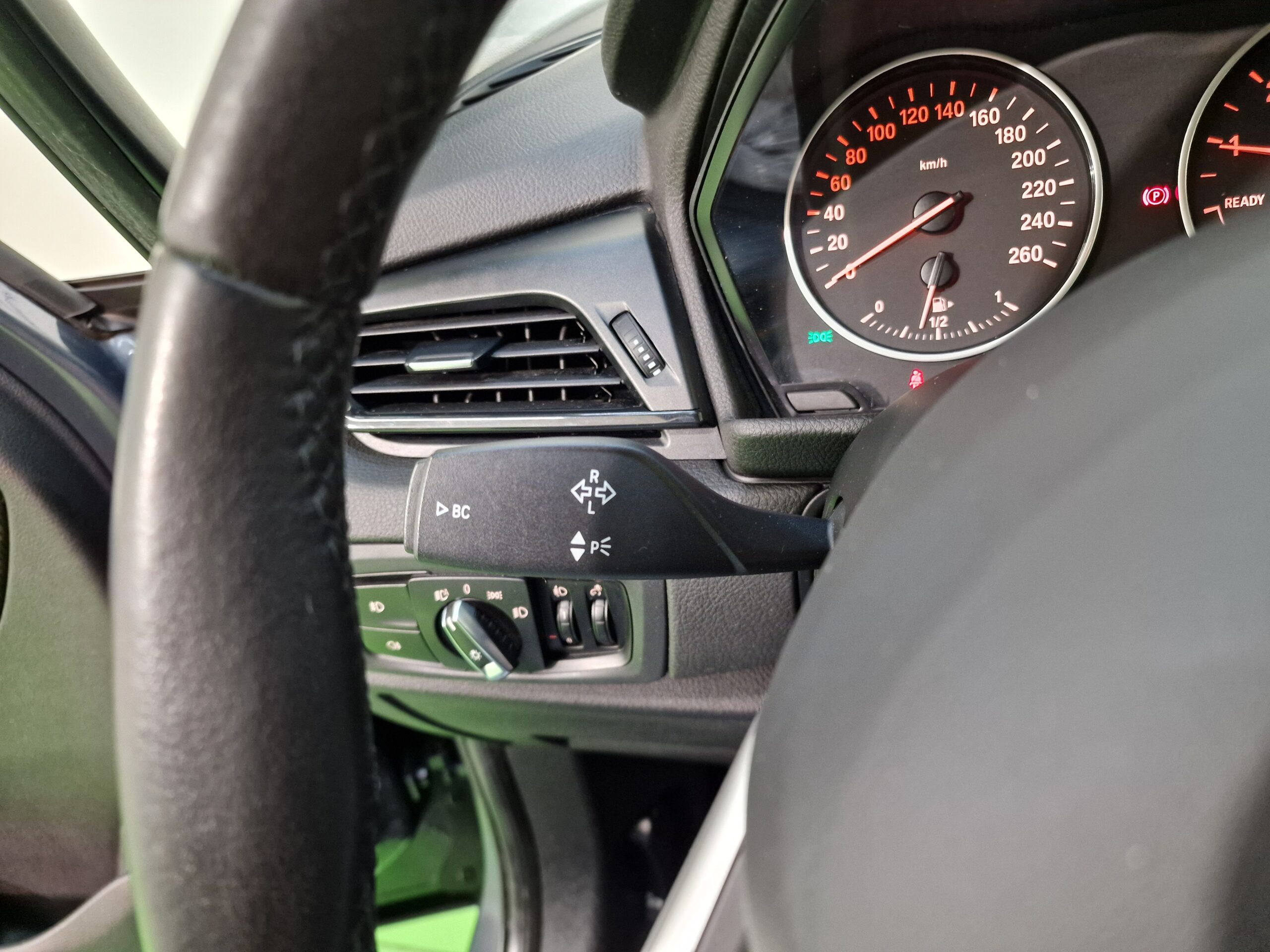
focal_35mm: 23
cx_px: 635
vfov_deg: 58.9
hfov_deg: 73.9
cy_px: 476
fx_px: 844
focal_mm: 6.4
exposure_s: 1/33
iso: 500
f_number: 1.8
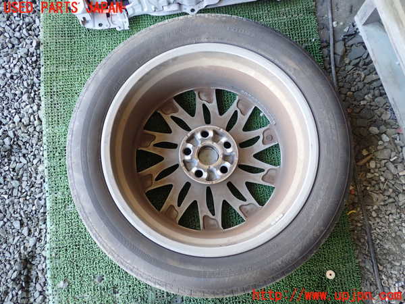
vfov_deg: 46.8
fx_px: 351
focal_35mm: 30
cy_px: 152
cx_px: 202
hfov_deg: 60.0
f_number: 2.3
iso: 200
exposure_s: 1/40
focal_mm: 5.4
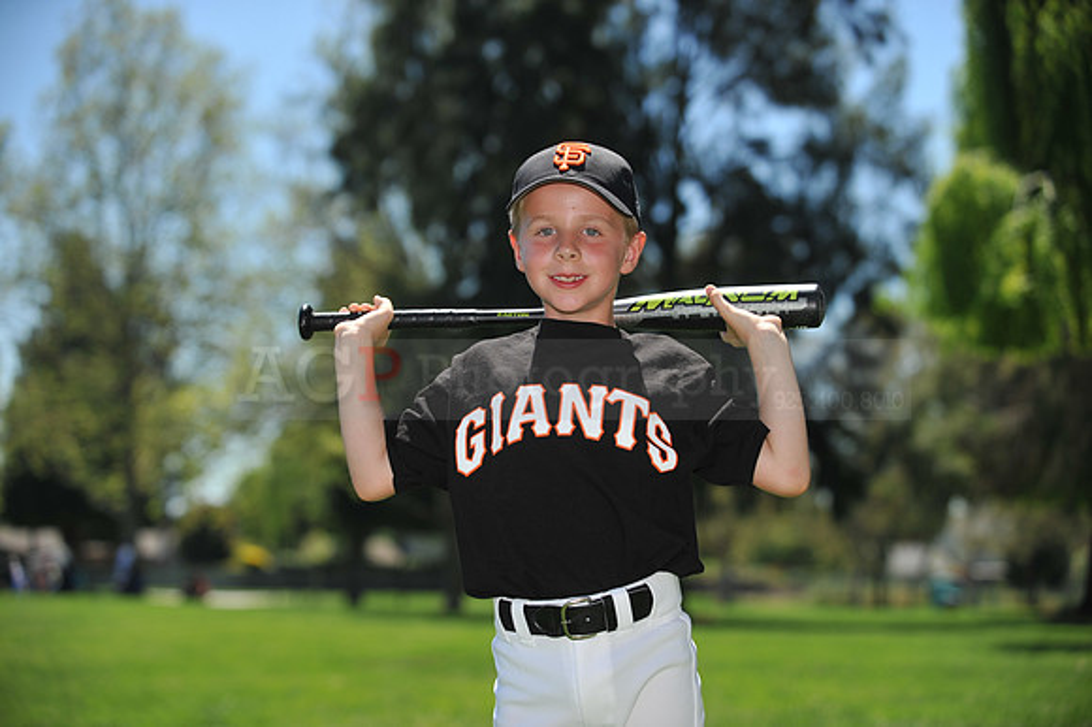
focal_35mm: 86
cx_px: 546
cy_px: 364
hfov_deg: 23.7
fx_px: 2607
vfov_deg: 15.9
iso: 200
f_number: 4
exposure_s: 1/2000
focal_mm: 86
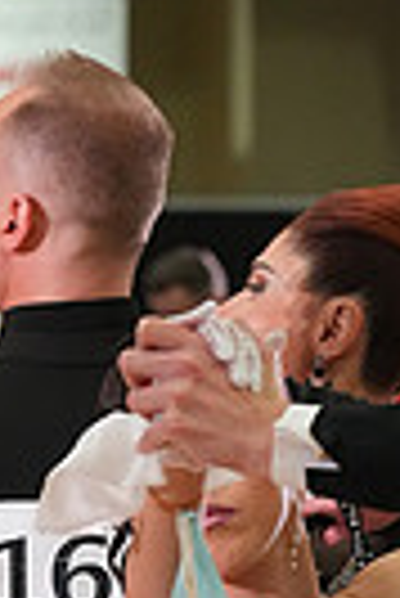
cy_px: 1174
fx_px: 9209
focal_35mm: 554
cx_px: 528
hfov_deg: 2.5
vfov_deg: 3.7
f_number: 6.3
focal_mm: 127
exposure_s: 1/200
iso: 4000
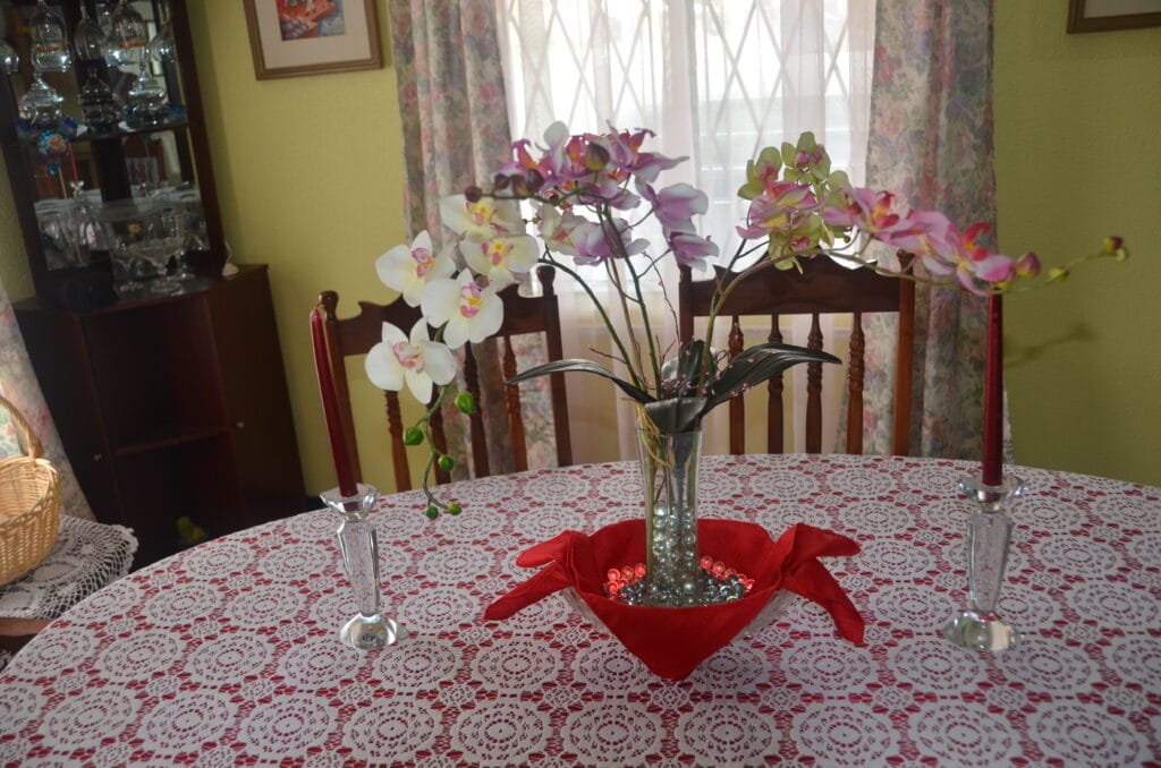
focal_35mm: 30
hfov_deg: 62.0
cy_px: 384
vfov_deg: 43.4
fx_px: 965
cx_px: 580
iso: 640
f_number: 3.5
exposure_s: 1/60
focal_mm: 20
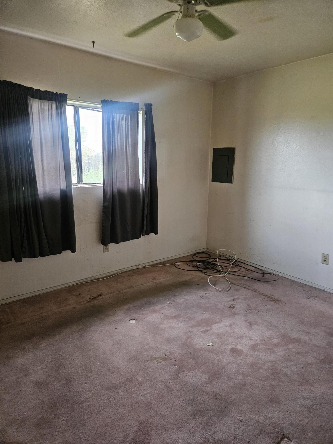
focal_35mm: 23
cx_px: 166
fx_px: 295
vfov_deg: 73.9
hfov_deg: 58.9
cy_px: 222
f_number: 1.8
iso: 800
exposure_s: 1/60
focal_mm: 5.4
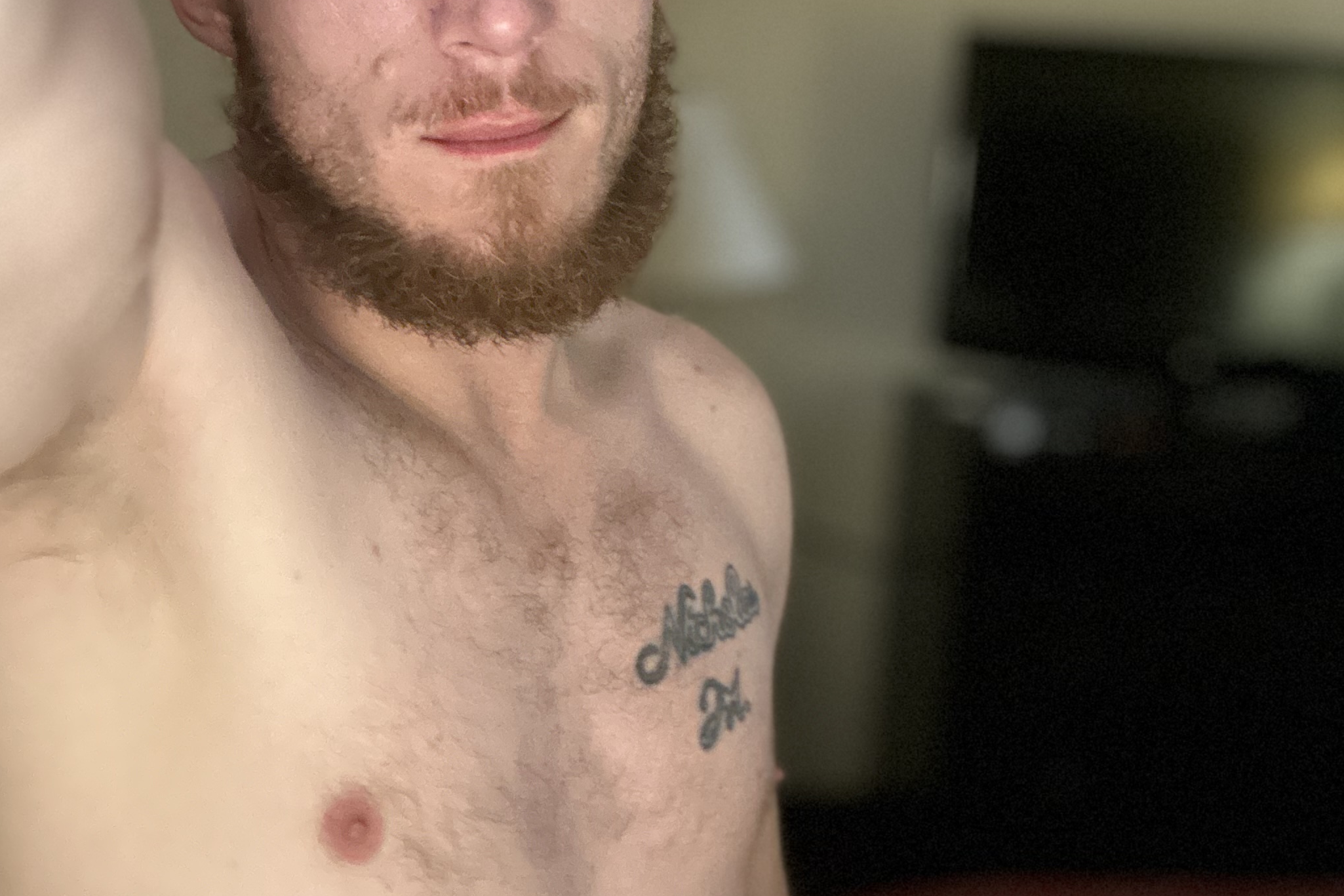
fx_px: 1755
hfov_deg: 41.9
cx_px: 688
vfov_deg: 28.5
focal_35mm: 47
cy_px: 321
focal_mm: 2.69
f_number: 1.9
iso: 500
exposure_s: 1/24
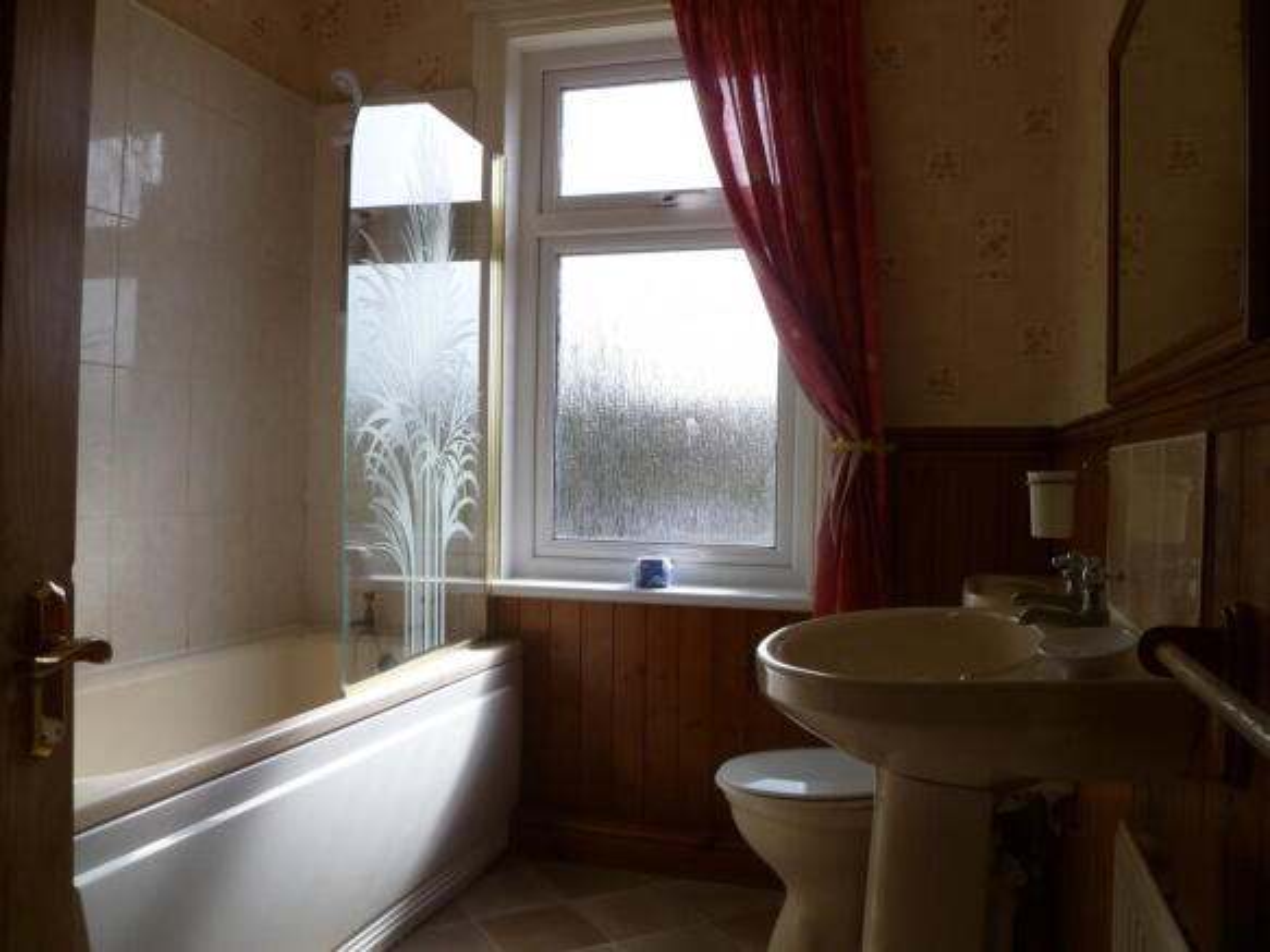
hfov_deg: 63.5
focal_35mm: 28
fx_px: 1027
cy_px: 476
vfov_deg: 49.7
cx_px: 635
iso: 80
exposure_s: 1/200
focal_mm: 5
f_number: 3.3
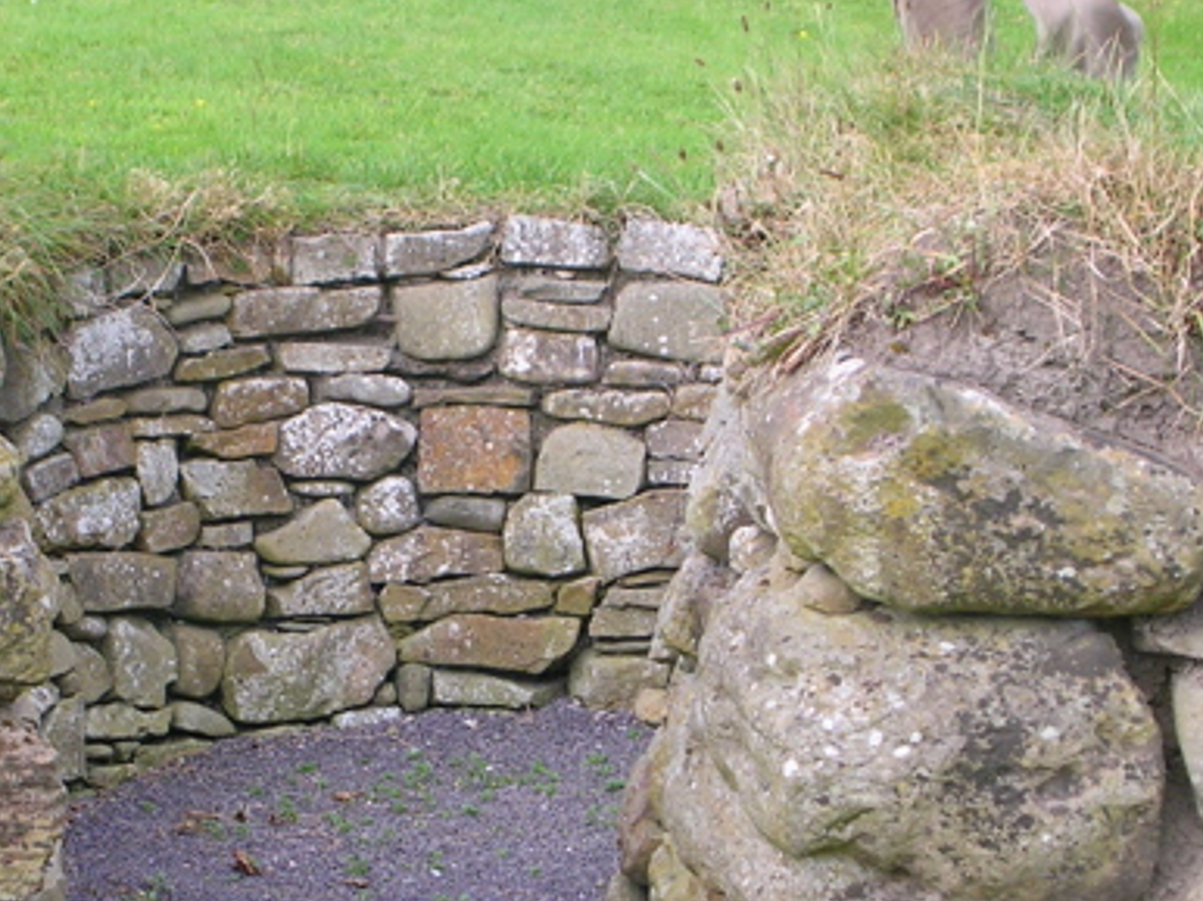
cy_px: 583
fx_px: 5765
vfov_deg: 8.9
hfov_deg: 11.9
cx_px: 362
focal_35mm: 166
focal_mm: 15.2
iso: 50
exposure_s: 1/83.9
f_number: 4.5
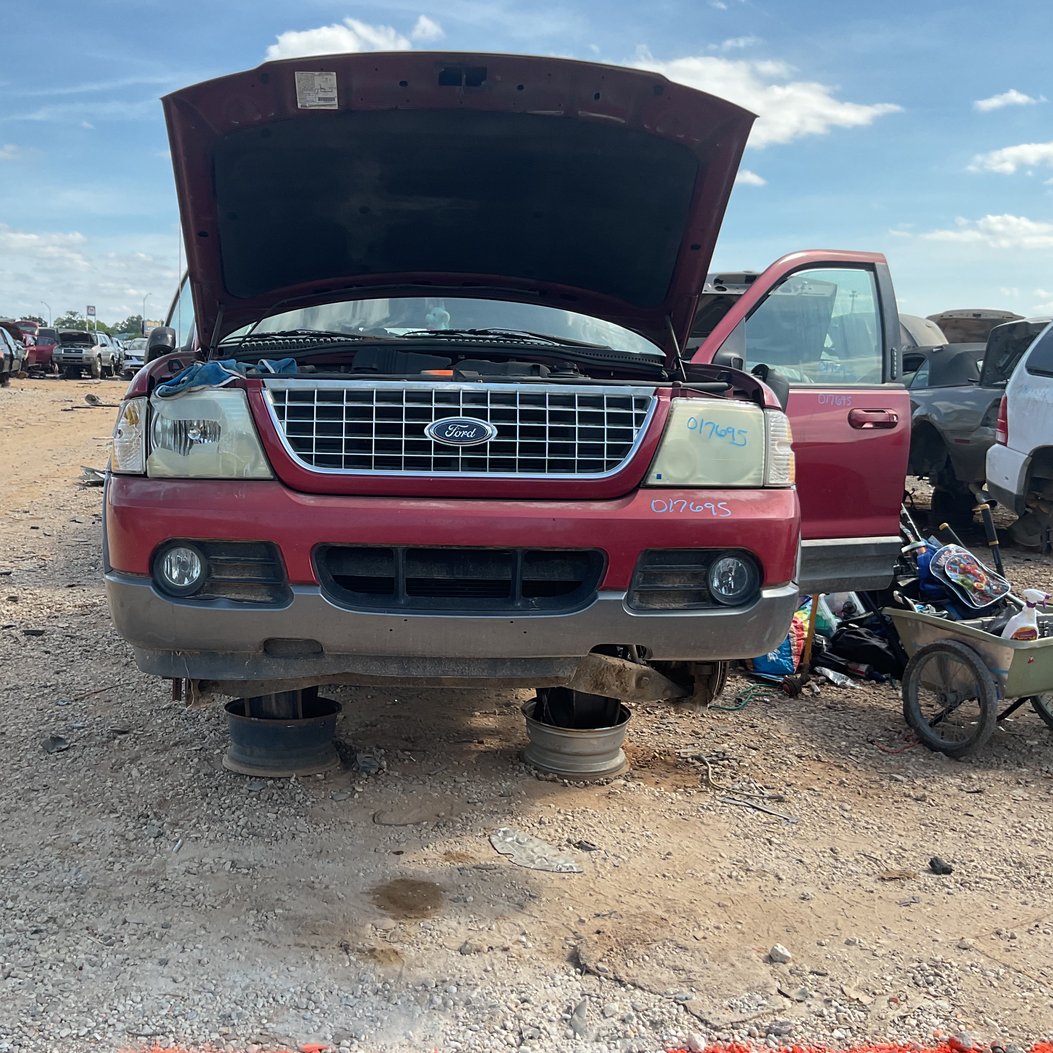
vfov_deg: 47.2
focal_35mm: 35
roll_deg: +0.2
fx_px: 1205
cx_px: 421
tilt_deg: -6.8
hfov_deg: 47.0
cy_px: 531
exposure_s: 1/719
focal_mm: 3
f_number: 1.8
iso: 16
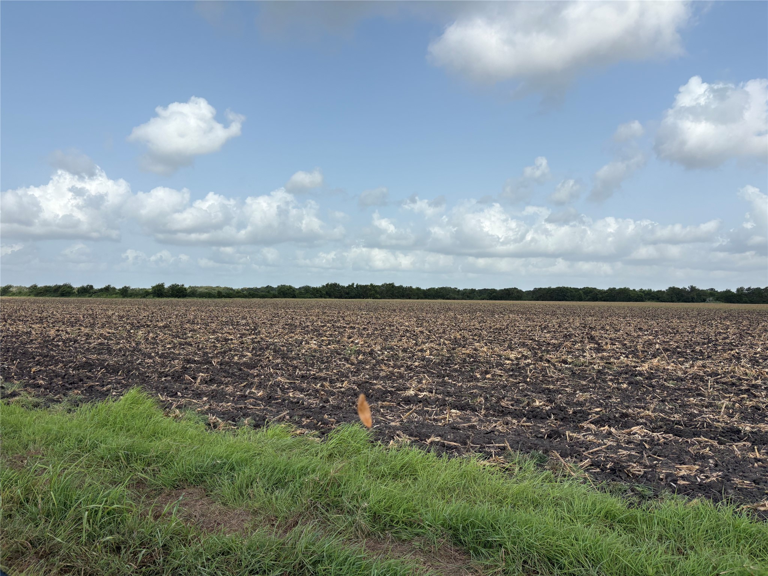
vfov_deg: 53.1
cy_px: 288
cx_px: 384
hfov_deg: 67.3
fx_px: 577
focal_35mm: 26
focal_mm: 5.96
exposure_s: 1/4950
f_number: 1.6
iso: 50
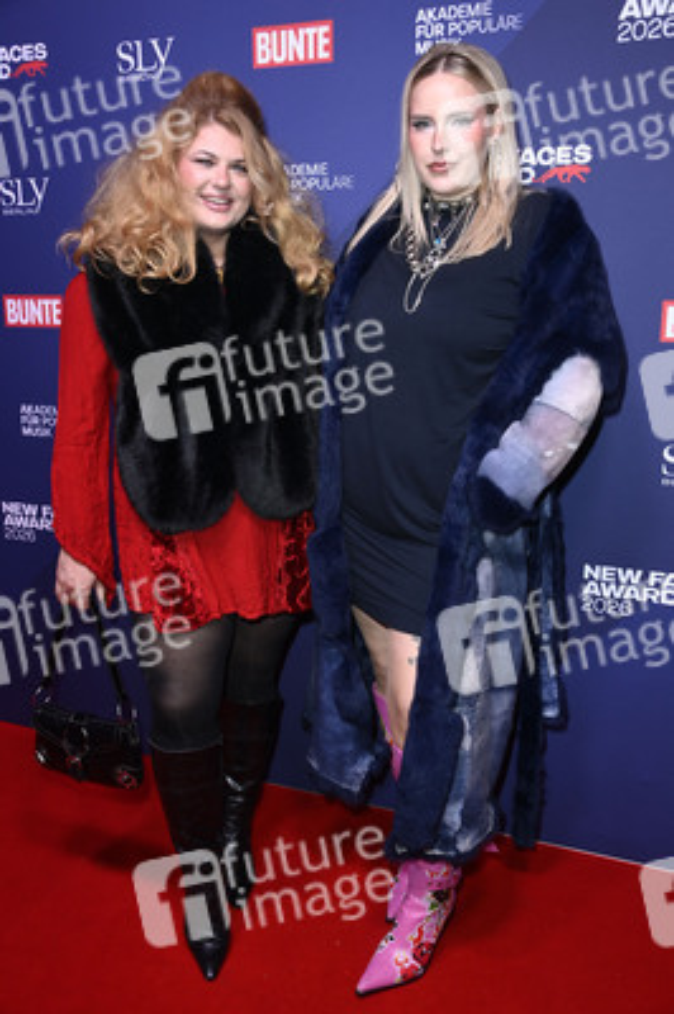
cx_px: 337
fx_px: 985
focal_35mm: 35
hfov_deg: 37.8
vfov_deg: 54.5
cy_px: 507
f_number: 5.6
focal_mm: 35
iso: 1000
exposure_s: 1/250
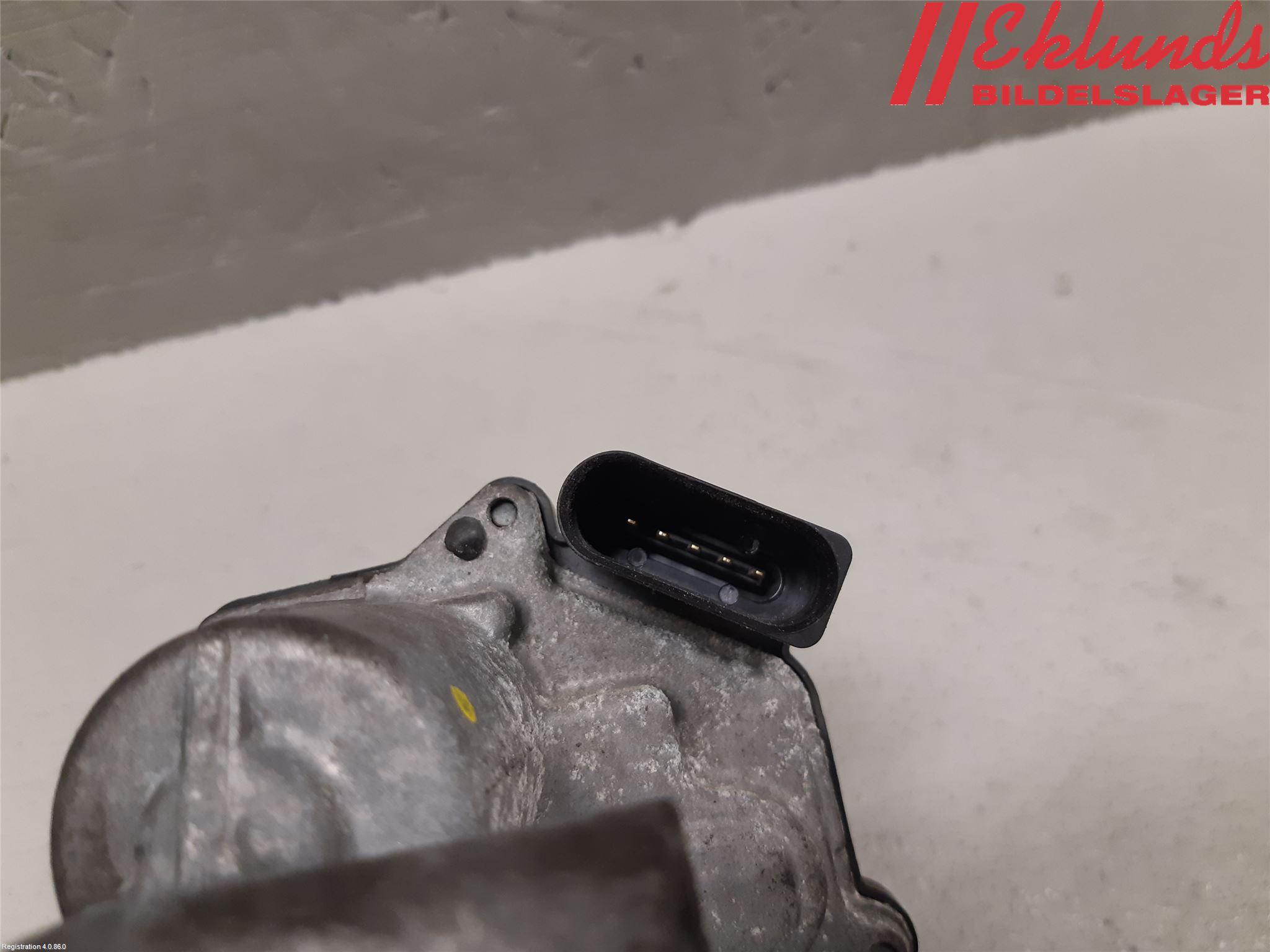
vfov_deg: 53.1
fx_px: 954
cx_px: 635
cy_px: 476
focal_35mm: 26
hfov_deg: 67.3
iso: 125
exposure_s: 1/50
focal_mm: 3.93
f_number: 1.7
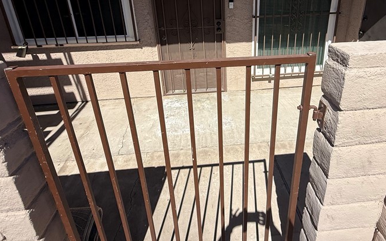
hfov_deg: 76.5
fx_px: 242
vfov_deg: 51.1
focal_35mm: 23
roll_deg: +1.4
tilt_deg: -19.8
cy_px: 65
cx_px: 227
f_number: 2.2
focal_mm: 2.22
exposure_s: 1/2717
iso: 50
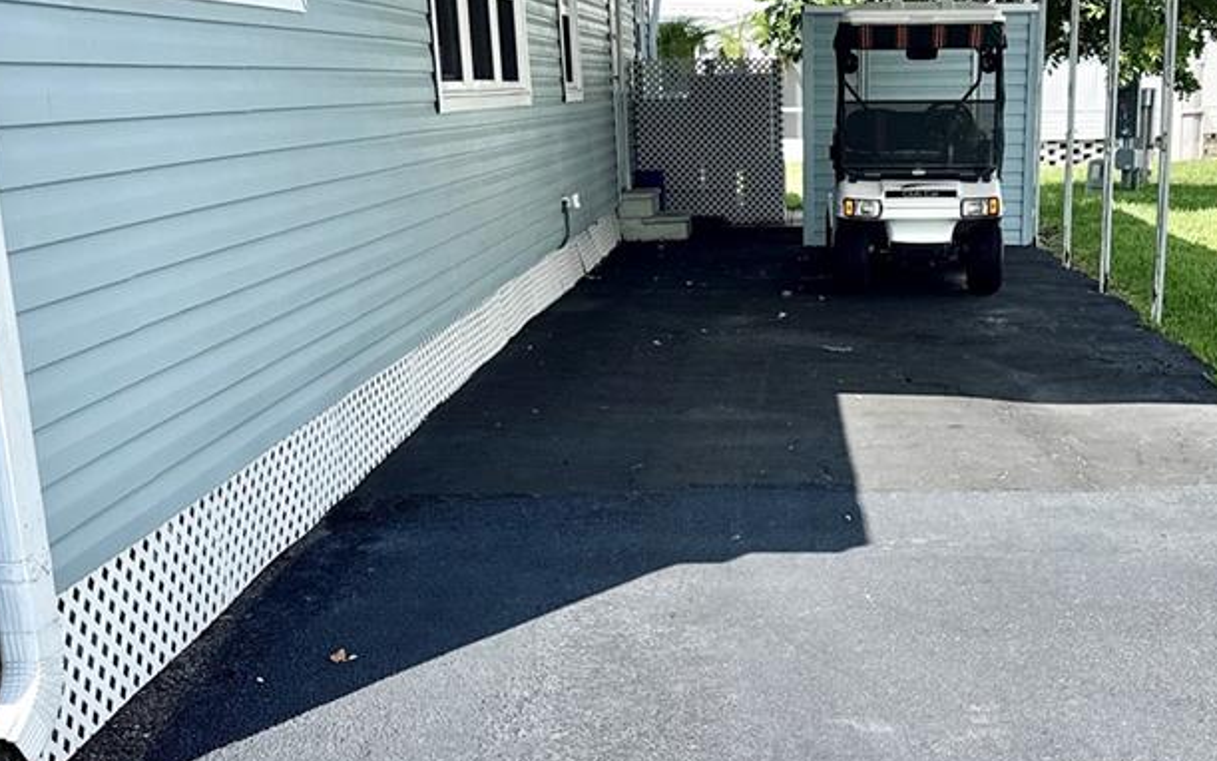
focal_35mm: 50
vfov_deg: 25.6
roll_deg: +0.8
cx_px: 805
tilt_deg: -15.3
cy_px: 550
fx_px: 1659
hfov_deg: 39.8
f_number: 1.78
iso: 80
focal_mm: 6.76
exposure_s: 1/4405
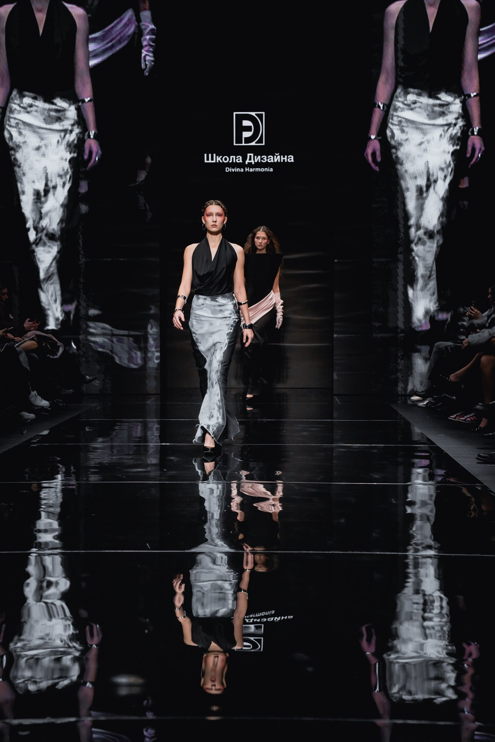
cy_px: 371
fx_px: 1299
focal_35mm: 63
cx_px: 248
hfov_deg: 21.6
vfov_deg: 31.9
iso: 2000
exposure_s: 1/250
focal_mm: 63
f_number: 4.5
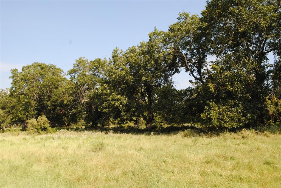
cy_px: 94
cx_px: 140
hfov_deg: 57.2
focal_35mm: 33
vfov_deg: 40.1
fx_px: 258
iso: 100
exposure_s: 1/200
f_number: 7.1
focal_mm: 22
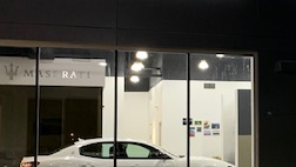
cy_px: 103
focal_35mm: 72
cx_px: 292
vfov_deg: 16.8
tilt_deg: +4.0
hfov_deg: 27.7
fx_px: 565
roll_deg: +0.3
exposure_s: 1/30
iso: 640
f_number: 1.8
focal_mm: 4.25
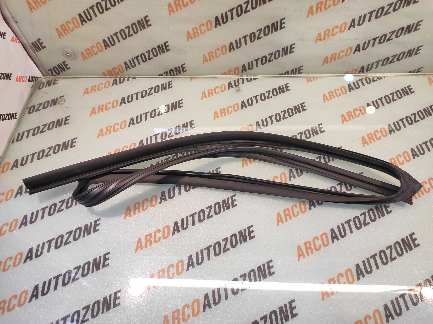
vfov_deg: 74.7
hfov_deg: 91.1
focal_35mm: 17
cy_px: 162
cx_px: 216
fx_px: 212
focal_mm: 4.74
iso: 184
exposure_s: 1/33
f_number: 1.79
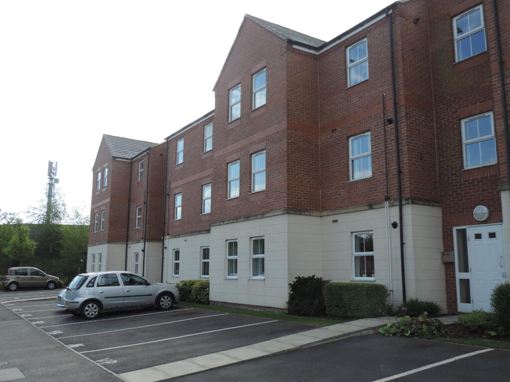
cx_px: 255
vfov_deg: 42.9
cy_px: 191
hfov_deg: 55.4
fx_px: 486
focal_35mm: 33
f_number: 3.2
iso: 80
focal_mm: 5.8
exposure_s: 1/500
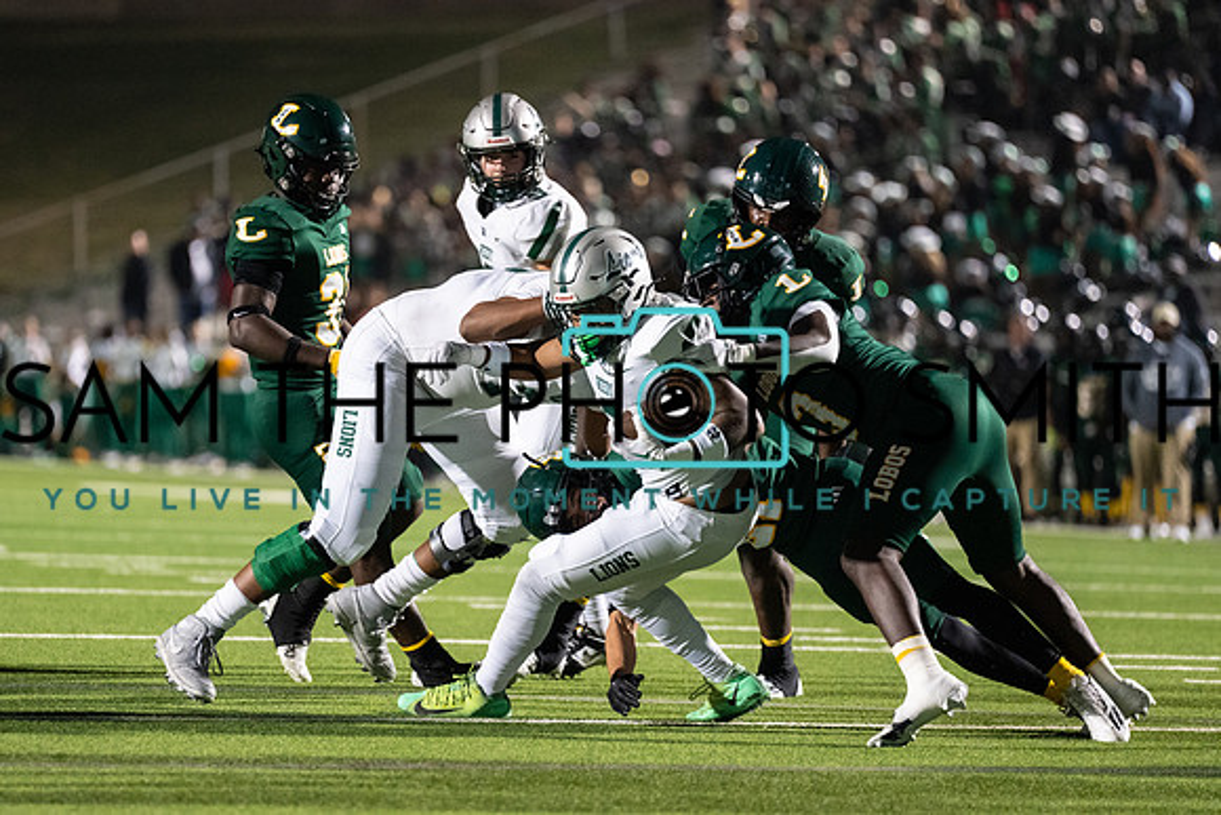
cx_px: 469
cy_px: 472
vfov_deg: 5.4
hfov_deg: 8.1
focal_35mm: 253
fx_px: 8578
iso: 5000
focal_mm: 200
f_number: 2.8
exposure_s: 1/1250
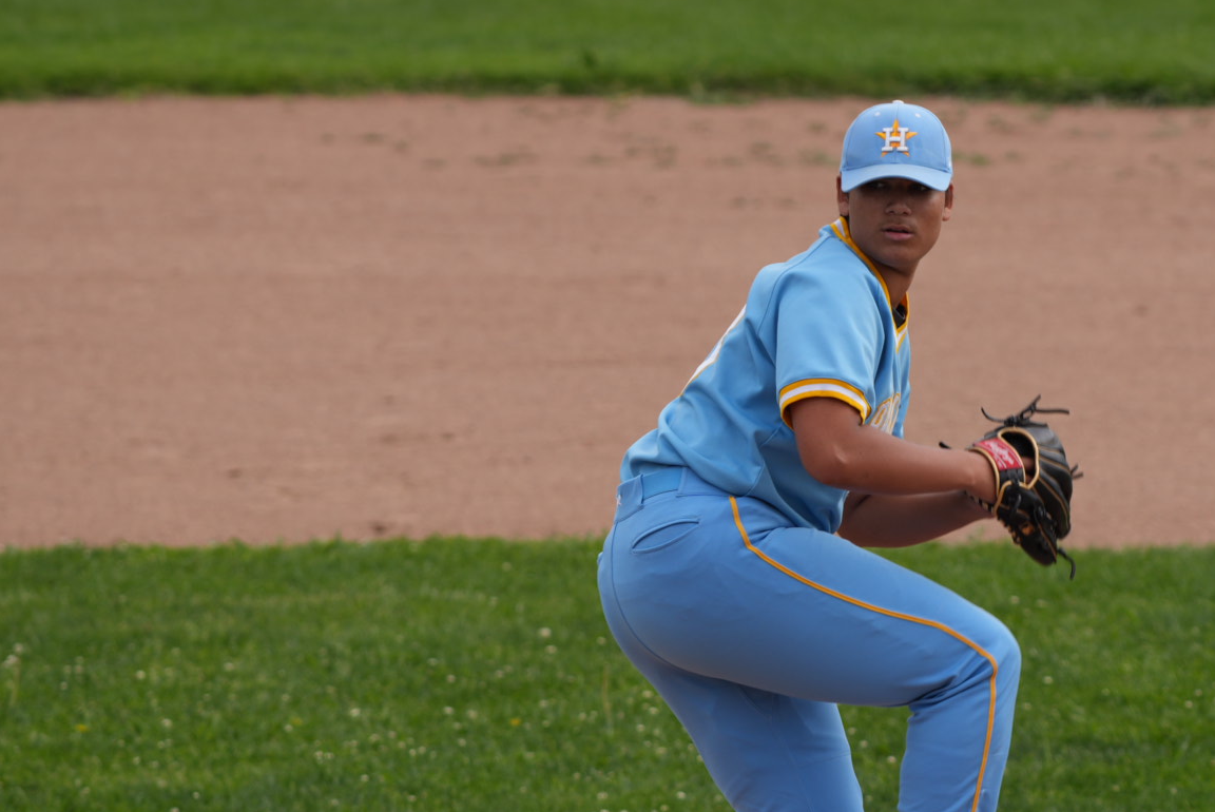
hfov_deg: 3.8
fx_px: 18347
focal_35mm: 543
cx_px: 797
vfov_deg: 2.5
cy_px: 414
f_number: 5.6
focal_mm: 258.1
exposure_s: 1/400
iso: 100
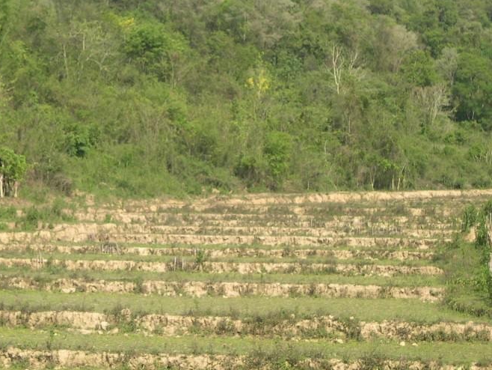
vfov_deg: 13.2
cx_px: 158
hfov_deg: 17.5
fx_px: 1592
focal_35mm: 112
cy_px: 118
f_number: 3.8
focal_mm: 15.3
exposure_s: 1/607
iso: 100
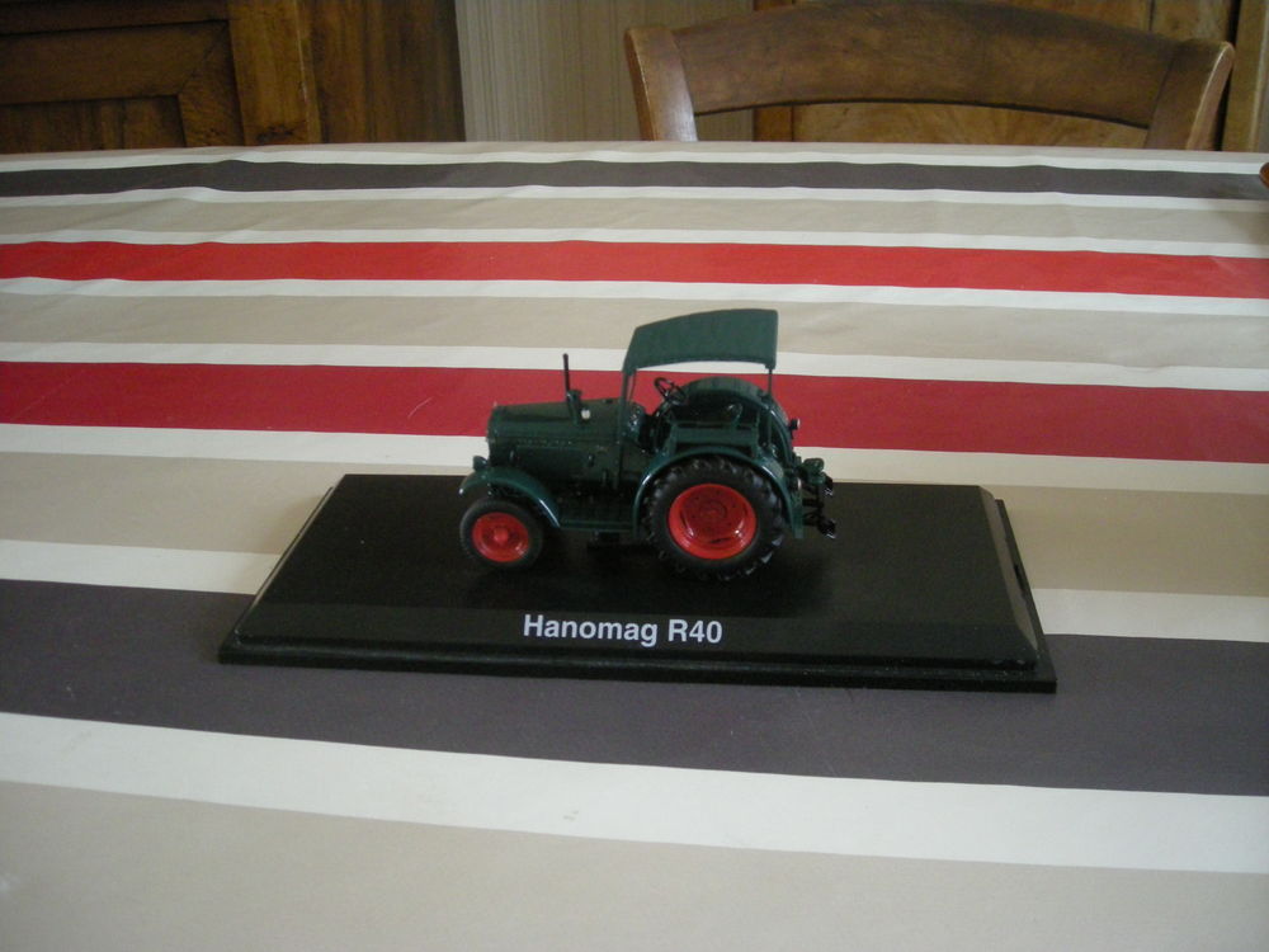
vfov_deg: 40.7
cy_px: 476
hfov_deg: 52.6
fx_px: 1283
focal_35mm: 35
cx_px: 634
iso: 400
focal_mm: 5.7
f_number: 2.8
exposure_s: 1/54
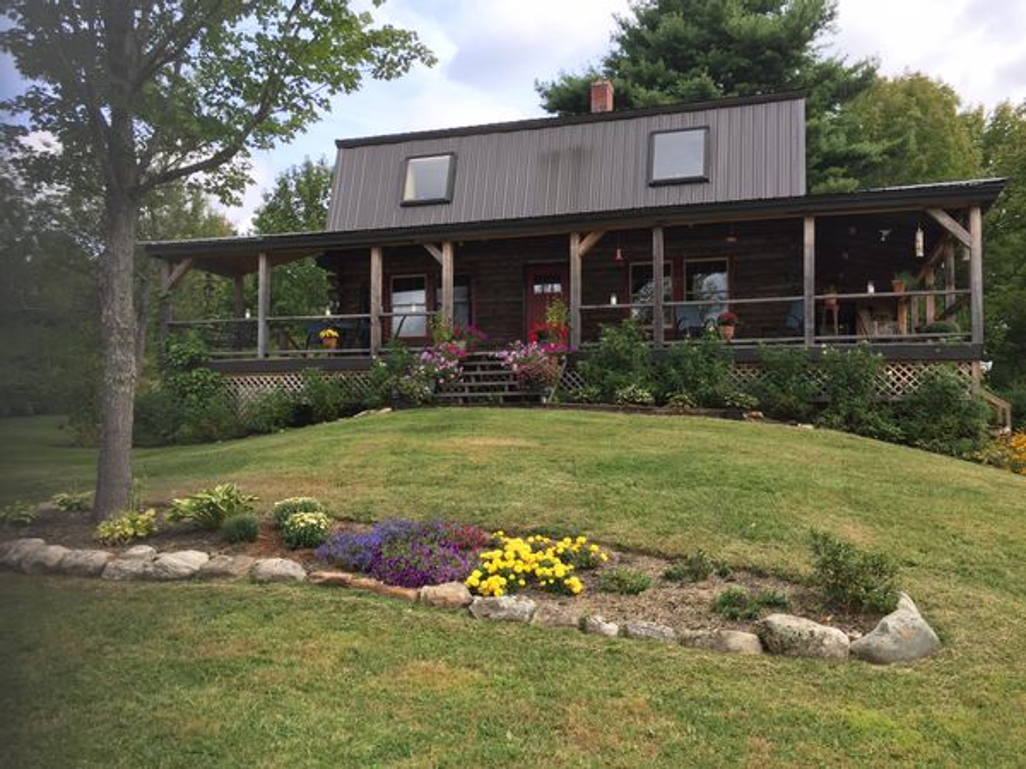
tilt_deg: +3.1
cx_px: 513
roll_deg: +0.1
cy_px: 384
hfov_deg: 61.7
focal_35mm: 29
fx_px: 860
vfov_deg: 48.2
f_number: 2.2
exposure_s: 1/507
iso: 32
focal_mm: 4.15
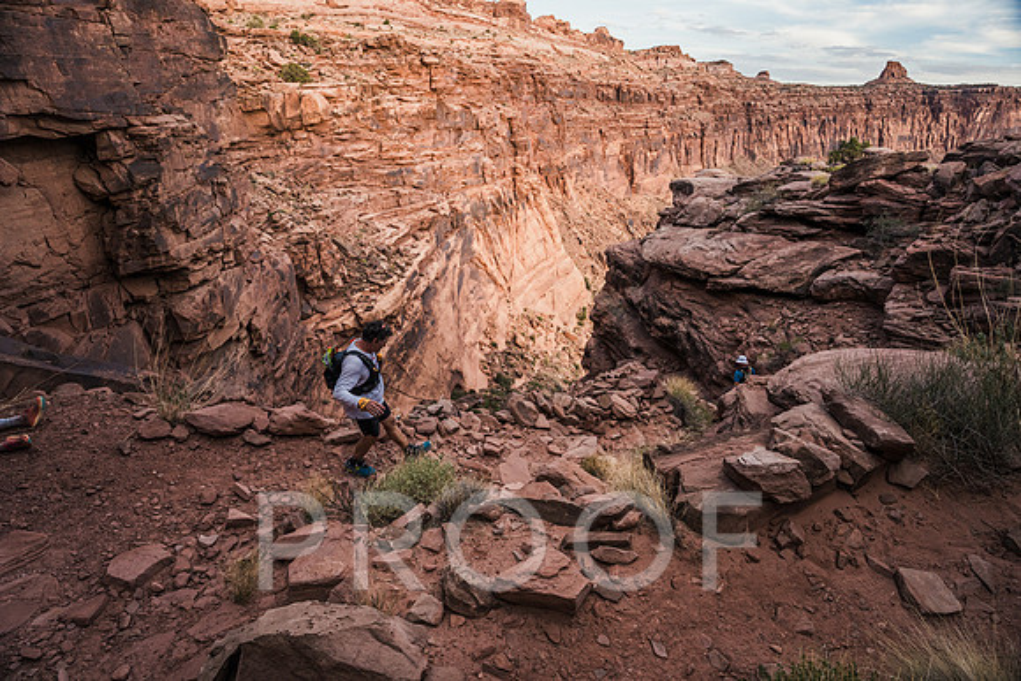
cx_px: 510
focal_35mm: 16
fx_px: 454
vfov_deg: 73.8
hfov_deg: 96.7
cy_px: 340
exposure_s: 1/800
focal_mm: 16
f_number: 4
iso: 1250
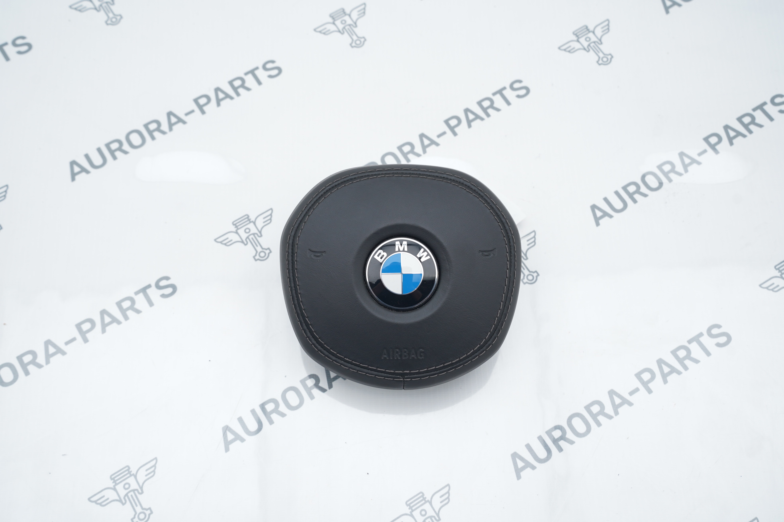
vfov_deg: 31.9
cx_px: 392
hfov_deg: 46.4
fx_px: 915
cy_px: 261
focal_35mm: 42
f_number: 6.3
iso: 500
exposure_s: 1/160
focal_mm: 42
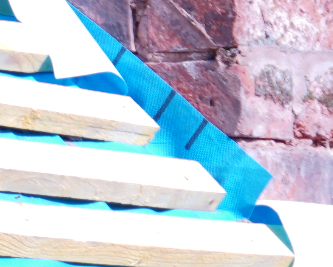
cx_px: -302
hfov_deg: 4.7
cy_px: -518
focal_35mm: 409
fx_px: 4031
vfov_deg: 3.7
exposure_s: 1/160
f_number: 5.6
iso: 50
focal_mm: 38
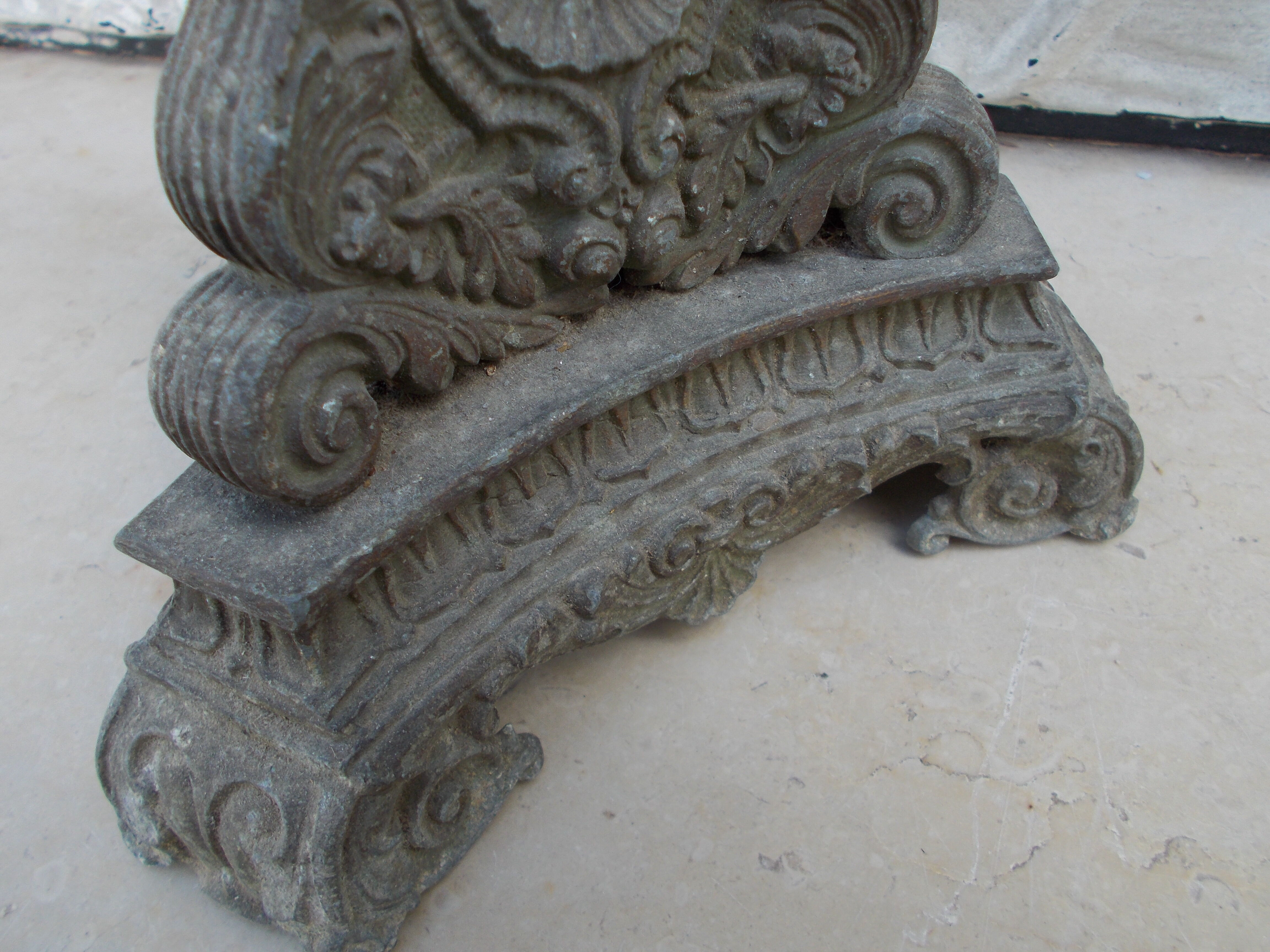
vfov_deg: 46.8
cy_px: 476
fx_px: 1101
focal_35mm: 30
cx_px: 635
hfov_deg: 60.0
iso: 80
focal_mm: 5.3
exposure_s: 1/60
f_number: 3.4
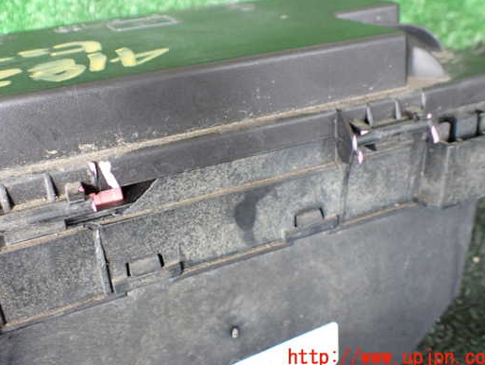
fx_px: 491
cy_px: 157
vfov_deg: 40.6
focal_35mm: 35
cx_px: 218
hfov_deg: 52.5
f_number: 2.3
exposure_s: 1/125
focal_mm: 5.4
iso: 640
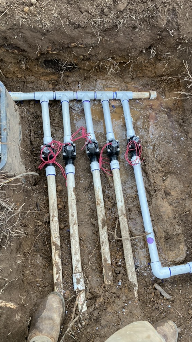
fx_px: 262
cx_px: 112
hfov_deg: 40.1
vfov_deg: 66.0
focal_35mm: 29
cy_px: 174
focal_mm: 4.25
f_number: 1.8
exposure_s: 1/117
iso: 125
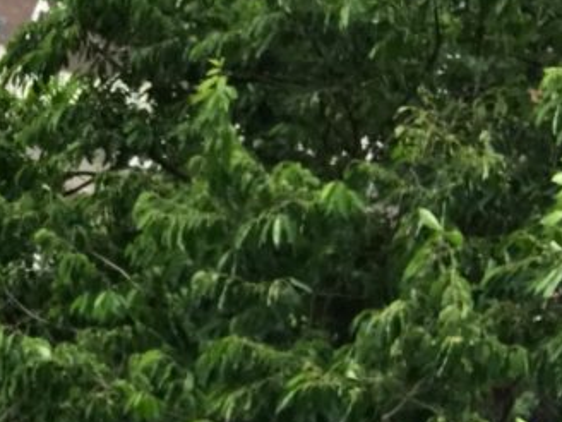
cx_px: -252
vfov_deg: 14.7
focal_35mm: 100
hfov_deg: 17.8
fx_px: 1624
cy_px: 63
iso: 25
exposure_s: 1/206
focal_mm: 2.87
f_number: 2.2
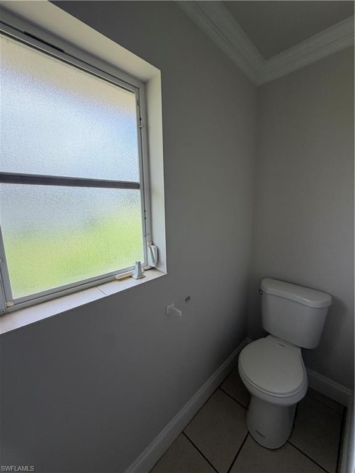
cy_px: 236
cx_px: 178
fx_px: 191
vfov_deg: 102.1
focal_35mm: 14
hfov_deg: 85.7
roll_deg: +0.9
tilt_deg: -9.6
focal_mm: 2.22
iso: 64
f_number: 2.2
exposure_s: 1/121
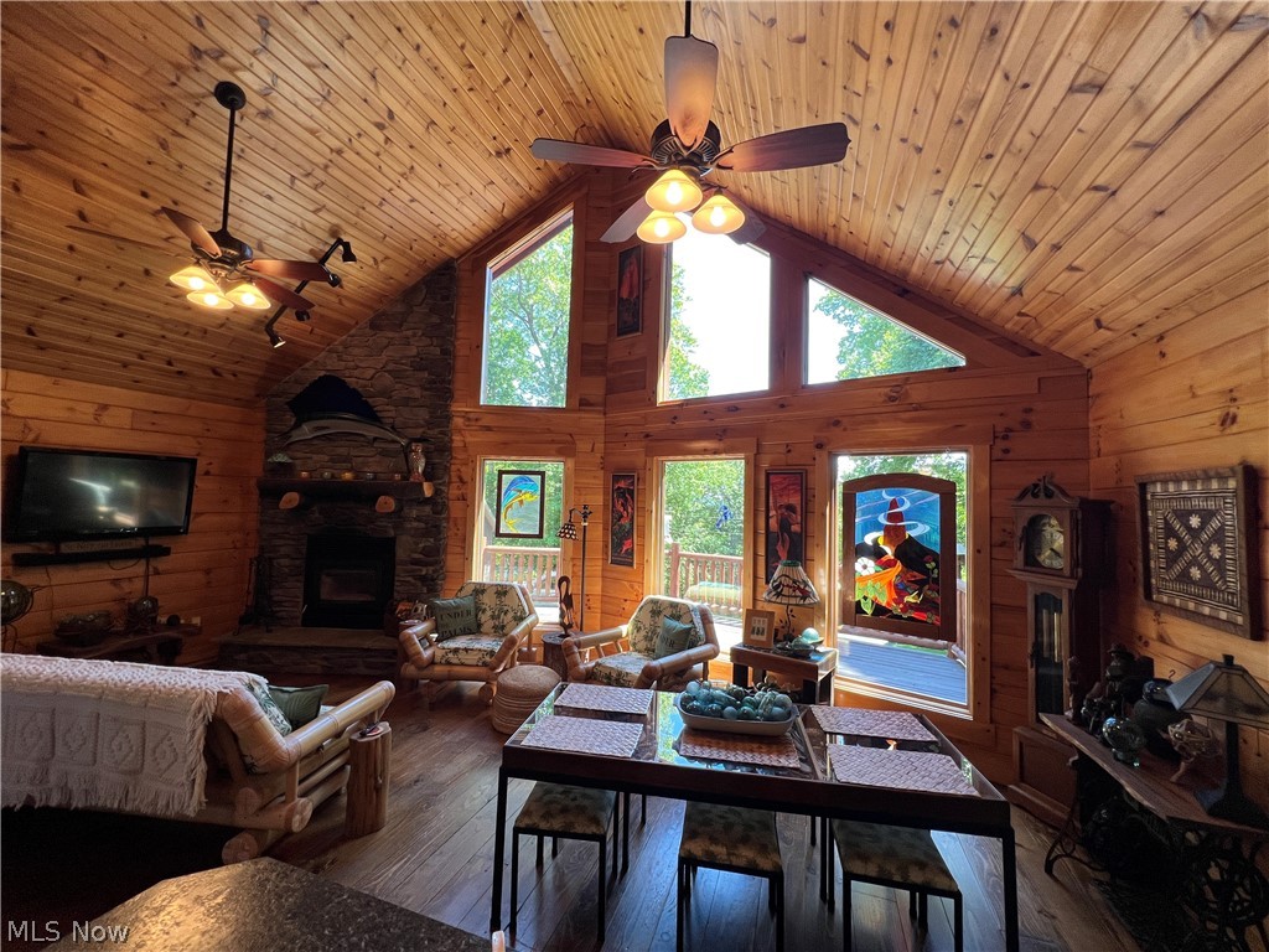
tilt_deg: +1.9
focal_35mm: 13
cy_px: 476
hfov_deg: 106.2
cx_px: 634
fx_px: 477
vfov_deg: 89.9
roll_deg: -1.3
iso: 80
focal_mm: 1.57
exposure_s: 1/120
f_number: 1.8
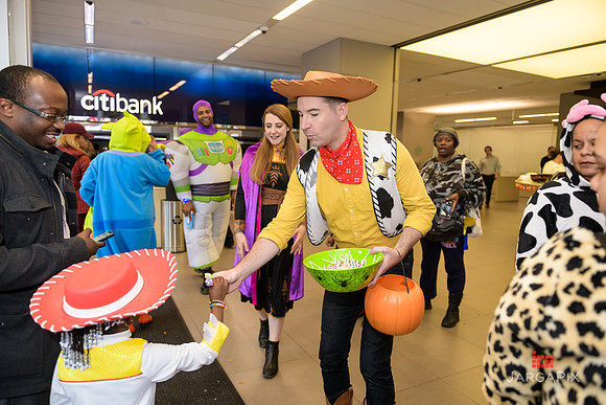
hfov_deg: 73.7
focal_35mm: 24
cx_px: 303
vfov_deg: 53.2
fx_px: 404
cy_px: 202
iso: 800
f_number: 3.2
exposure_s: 1/125
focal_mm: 24
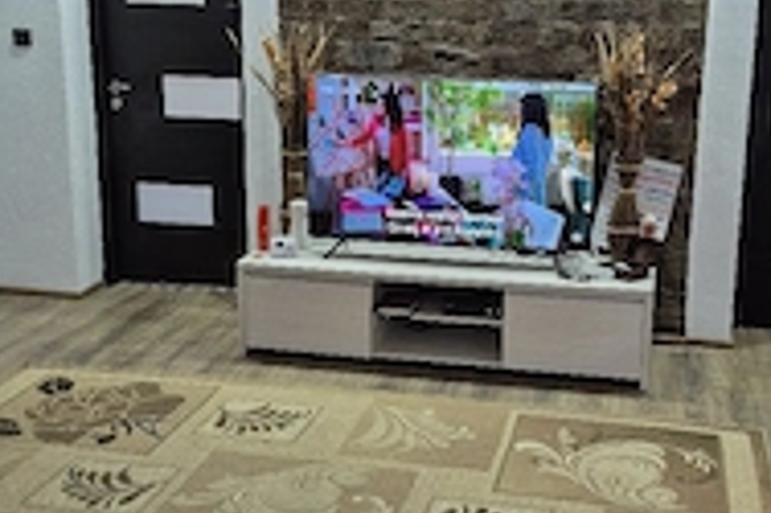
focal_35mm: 51
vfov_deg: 26.4
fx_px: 1091
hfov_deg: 38.9
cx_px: 431
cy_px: 238
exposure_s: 1/100
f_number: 1.8
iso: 320
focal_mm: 5.4
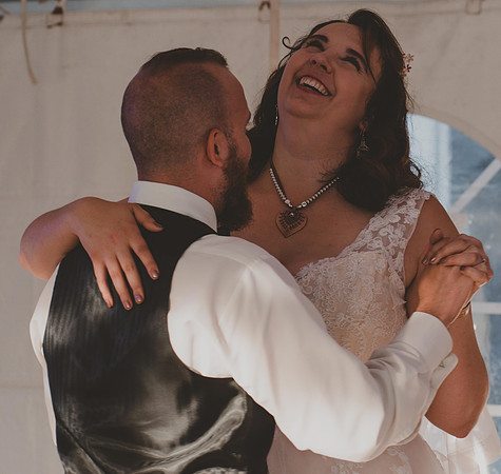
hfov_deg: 9.6
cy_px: 209
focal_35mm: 187
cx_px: 333
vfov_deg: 9.1
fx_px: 2990
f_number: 5.6
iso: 140
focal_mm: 90
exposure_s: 1/125
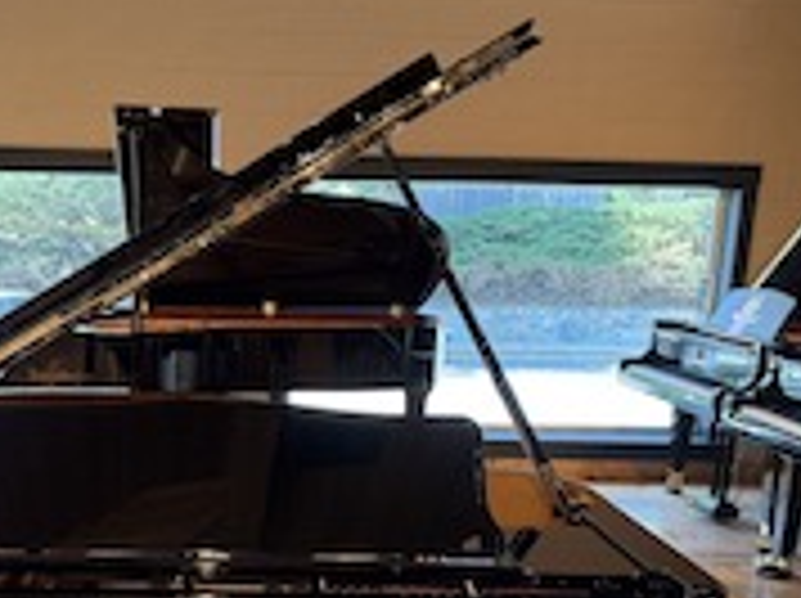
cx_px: 234
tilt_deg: -16.1
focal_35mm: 50
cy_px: 562
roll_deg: -1.1
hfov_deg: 37.6
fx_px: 1155
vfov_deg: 27.7
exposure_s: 1/60
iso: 100
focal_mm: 6.76
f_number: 1.78
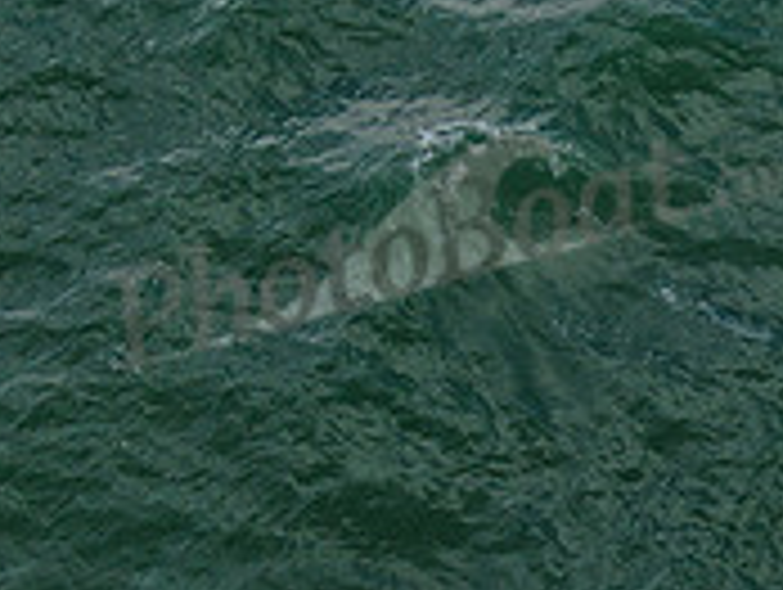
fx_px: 3624
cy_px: 430
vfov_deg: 9.3
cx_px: 1089
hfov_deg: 11.9
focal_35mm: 160
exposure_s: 1/400
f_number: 3.8
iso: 100
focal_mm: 8.6
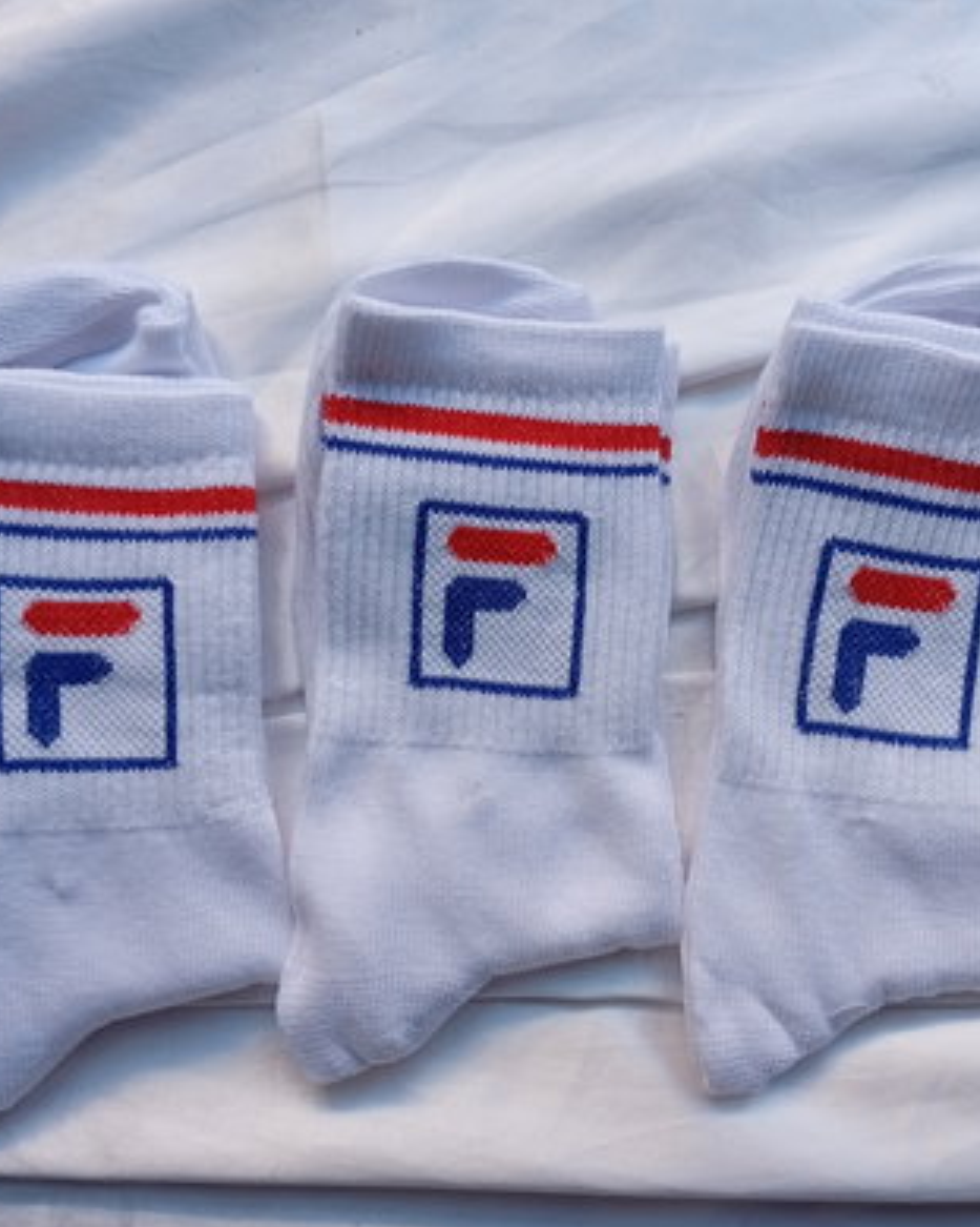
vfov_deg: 50.3
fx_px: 1306
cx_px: 482
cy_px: 632
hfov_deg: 41.1
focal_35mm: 36
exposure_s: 1/50
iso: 122
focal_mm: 3.98
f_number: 1.8
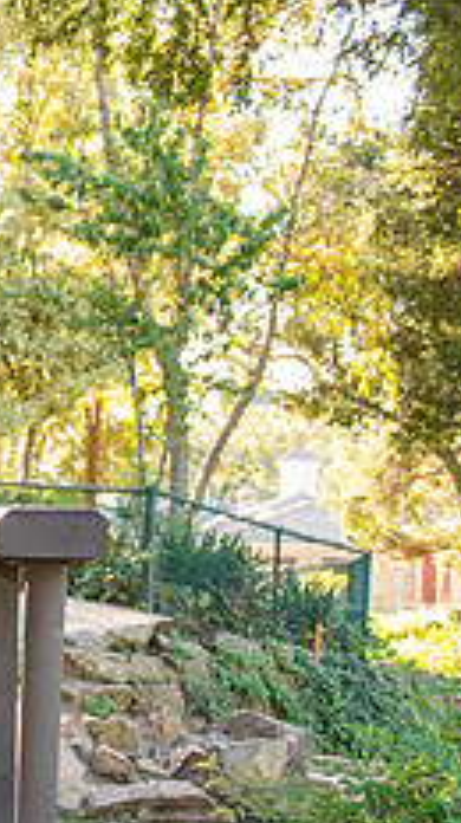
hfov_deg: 13.3
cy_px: 502
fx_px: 1656
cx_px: -500
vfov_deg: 27.8
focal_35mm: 76
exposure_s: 1/160
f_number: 3.5
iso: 320
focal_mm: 29
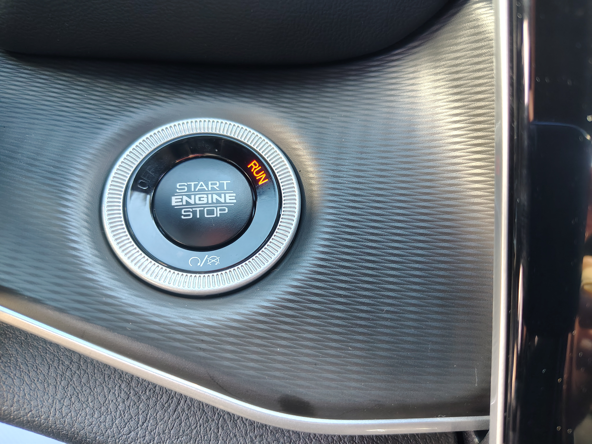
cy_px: 222
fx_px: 410
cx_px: 296
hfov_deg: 71.6
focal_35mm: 24
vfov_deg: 56.8
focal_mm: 5.56
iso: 800
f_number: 1.8
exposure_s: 1/79.2
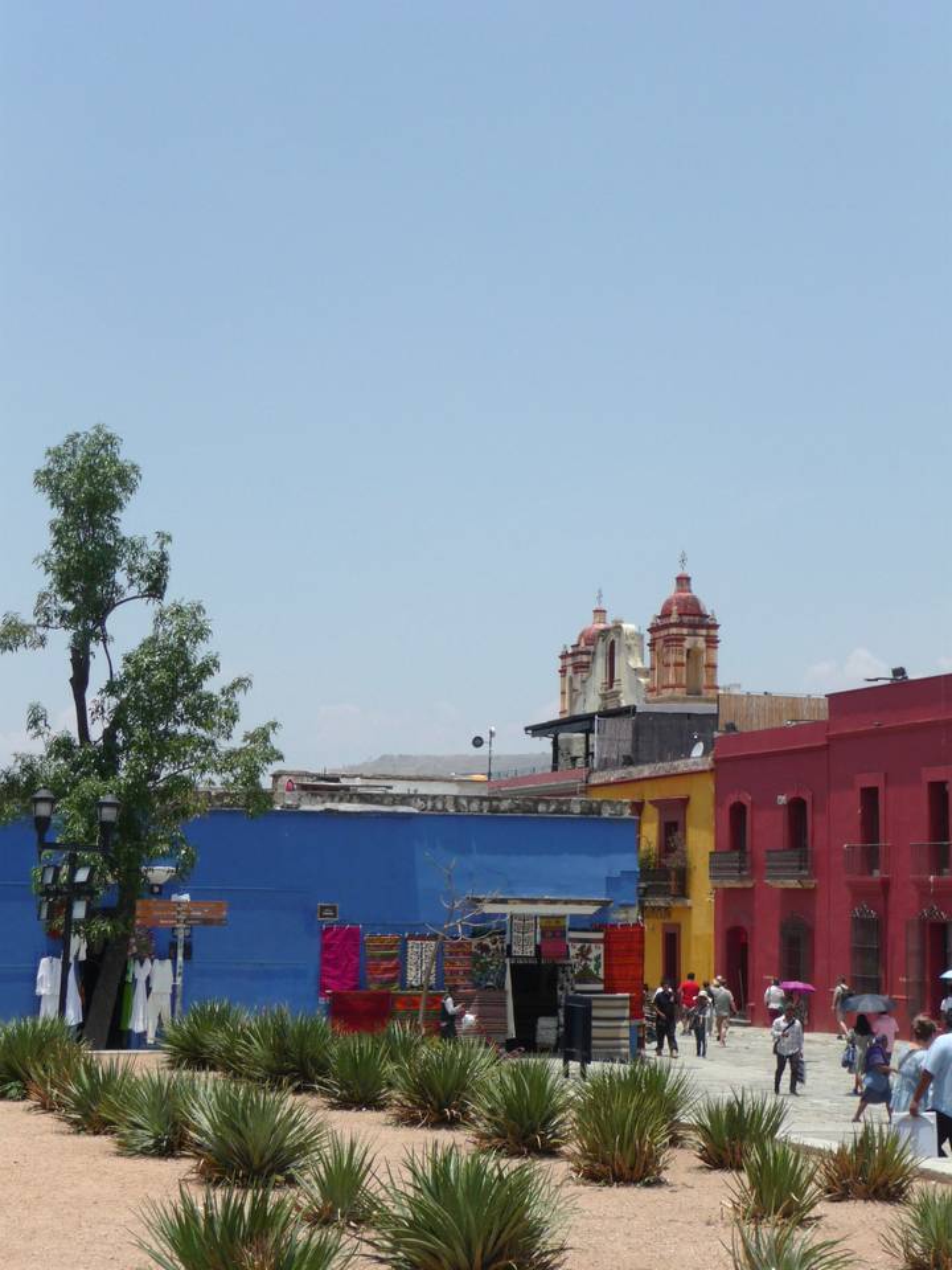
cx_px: 476
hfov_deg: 21.9
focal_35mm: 67
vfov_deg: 29.0
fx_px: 2457
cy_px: 635
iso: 100
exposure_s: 1/1000
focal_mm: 11.3
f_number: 4.5
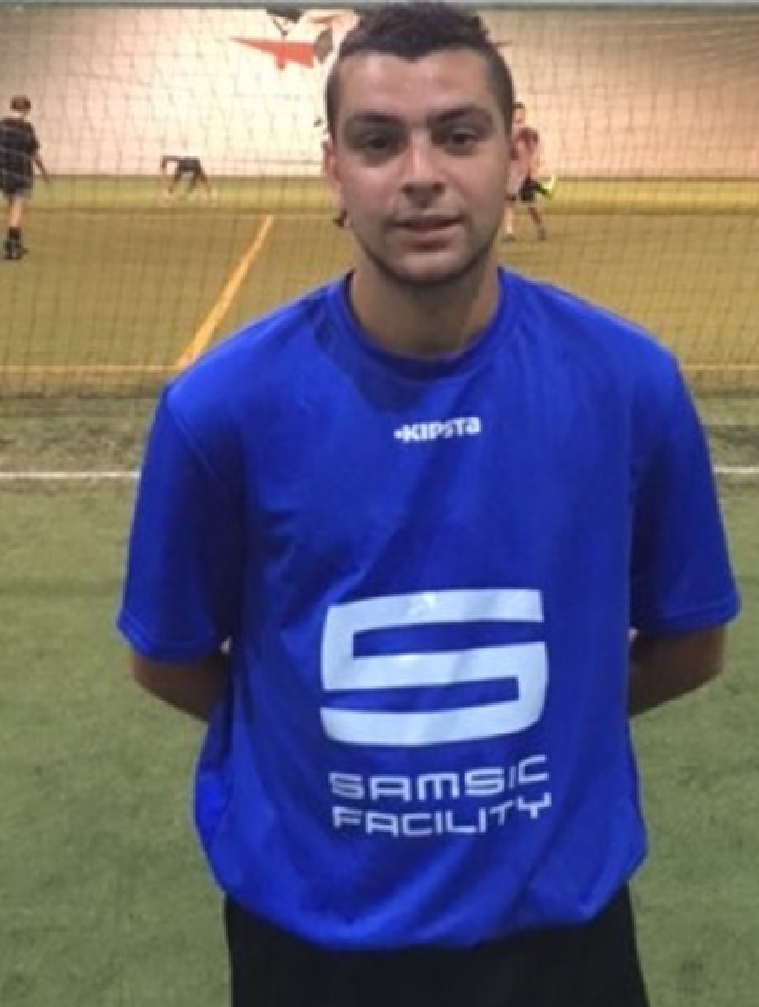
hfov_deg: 46.9
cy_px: 488
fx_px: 874
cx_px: 375
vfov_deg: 59.9
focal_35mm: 30
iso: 400
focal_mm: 4.15
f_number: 2.2
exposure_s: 1/17
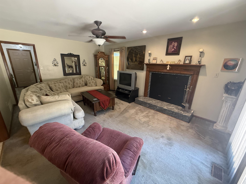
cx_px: 123
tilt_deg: -16.1
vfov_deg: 85.7
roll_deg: -0.9
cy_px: 92
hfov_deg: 102.1
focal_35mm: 14
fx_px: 99
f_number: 2.2
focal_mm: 2.22
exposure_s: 1/60
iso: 400
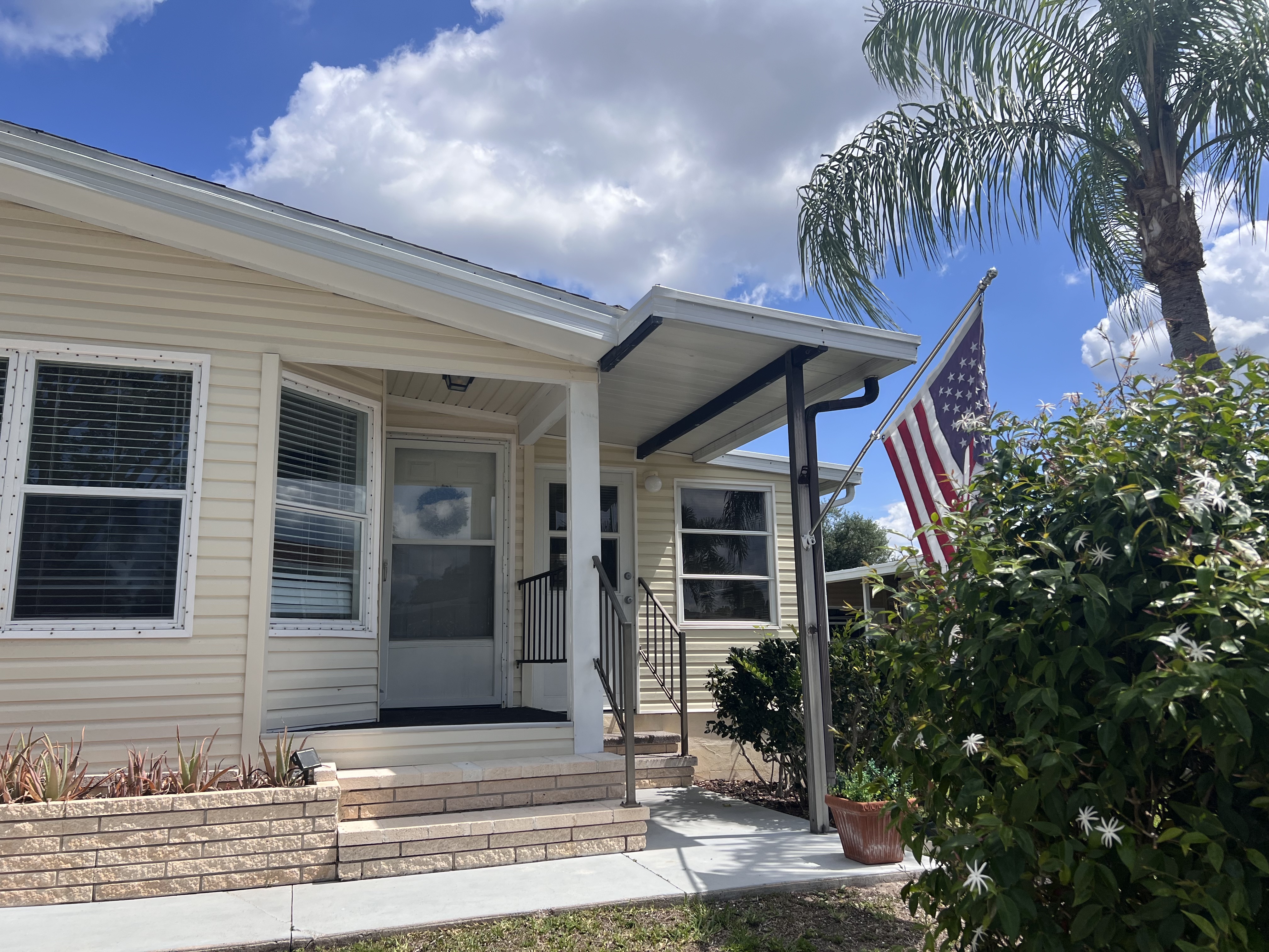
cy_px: 476
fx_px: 953
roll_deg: -0.4
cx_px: 634
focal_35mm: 26
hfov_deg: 67.3
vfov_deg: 53.1
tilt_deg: +9.7
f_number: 1.5
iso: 50
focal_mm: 5.7
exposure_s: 1/4444
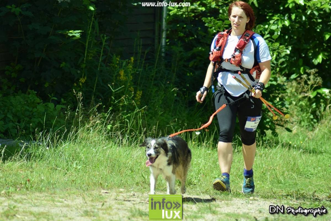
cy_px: 110
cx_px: 166
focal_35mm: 270
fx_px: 2482
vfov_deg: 5.1
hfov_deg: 7.6
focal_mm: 180
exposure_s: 1/1600
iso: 400
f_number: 5
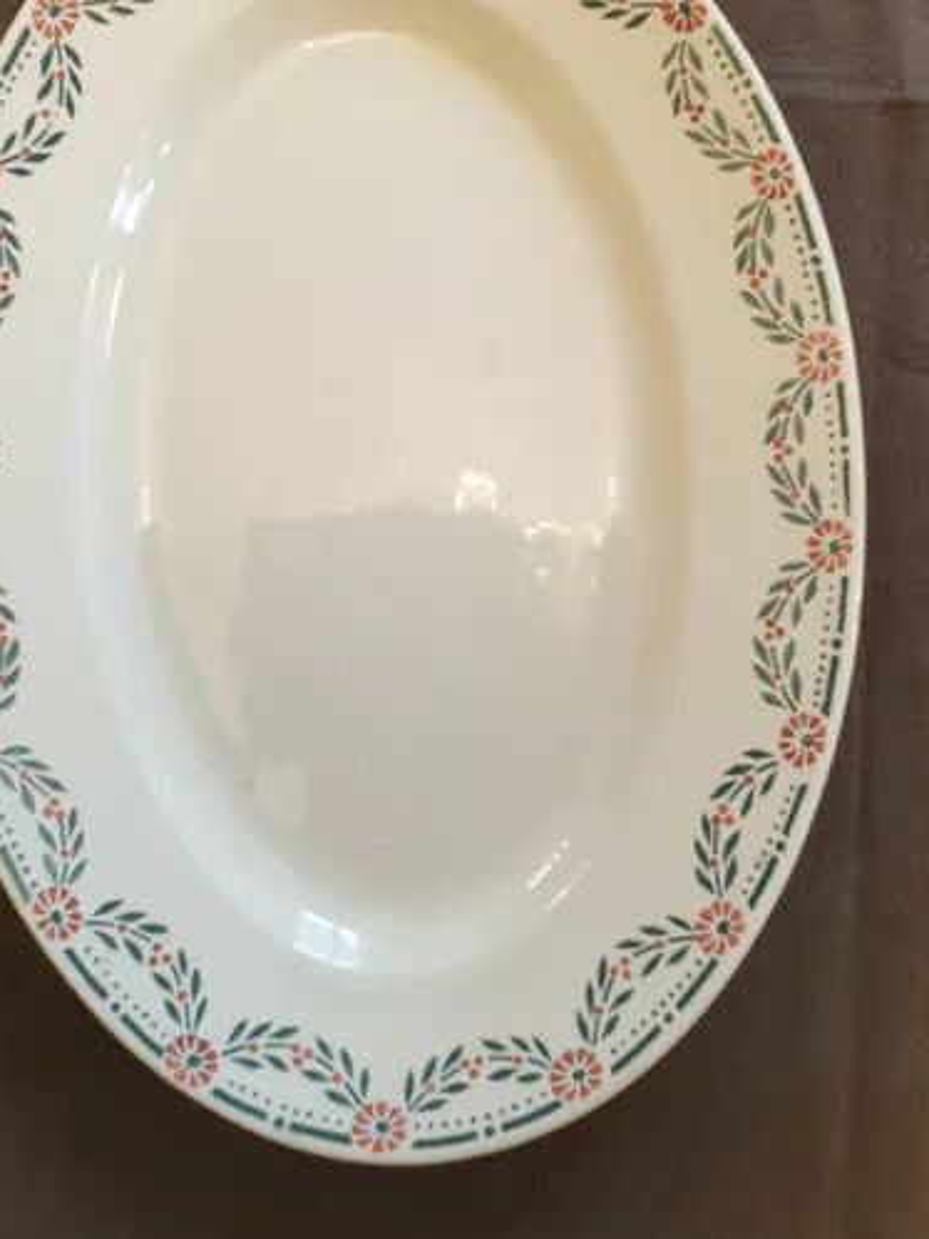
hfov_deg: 42.9
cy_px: 468
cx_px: 426
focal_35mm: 33
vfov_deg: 54.8
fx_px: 1181
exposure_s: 1/50
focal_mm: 4.3
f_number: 2.4
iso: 250
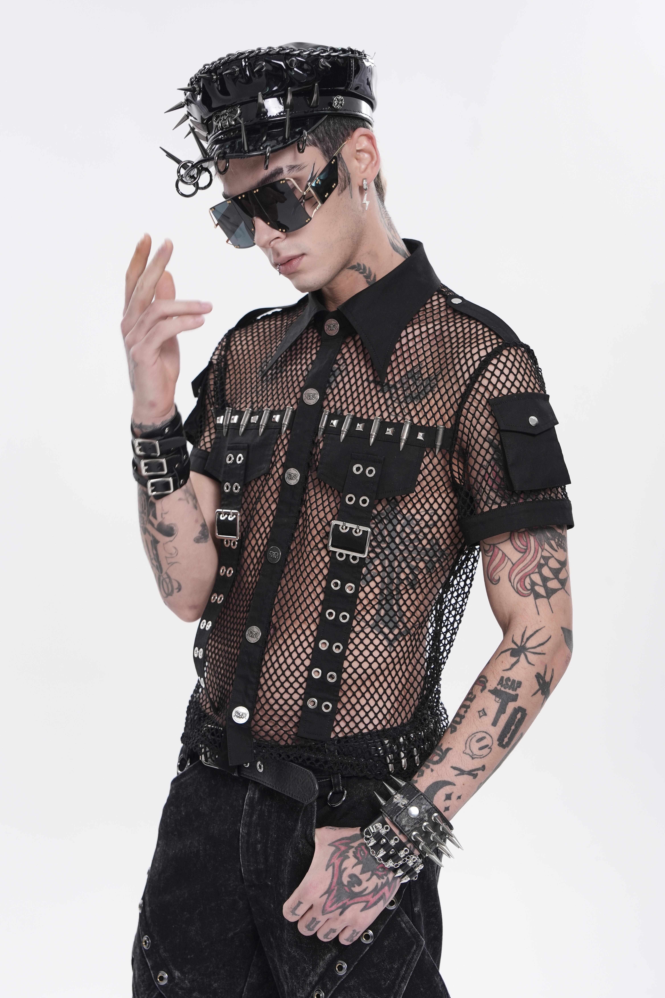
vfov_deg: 41.1
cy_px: 499
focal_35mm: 48
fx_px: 1330
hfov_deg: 28.1
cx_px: 332
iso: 320
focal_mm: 48
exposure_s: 1/125
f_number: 4
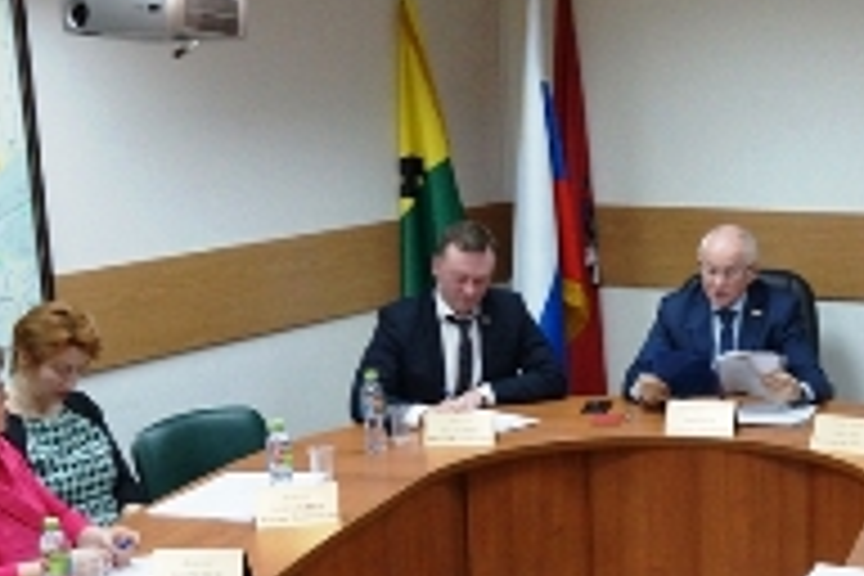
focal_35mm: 70
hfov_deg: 28.7
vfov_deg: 19.3
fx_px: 1680
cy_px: 448
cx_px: 544
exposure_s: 1/125
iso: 2000
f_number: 5.6
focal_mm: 20
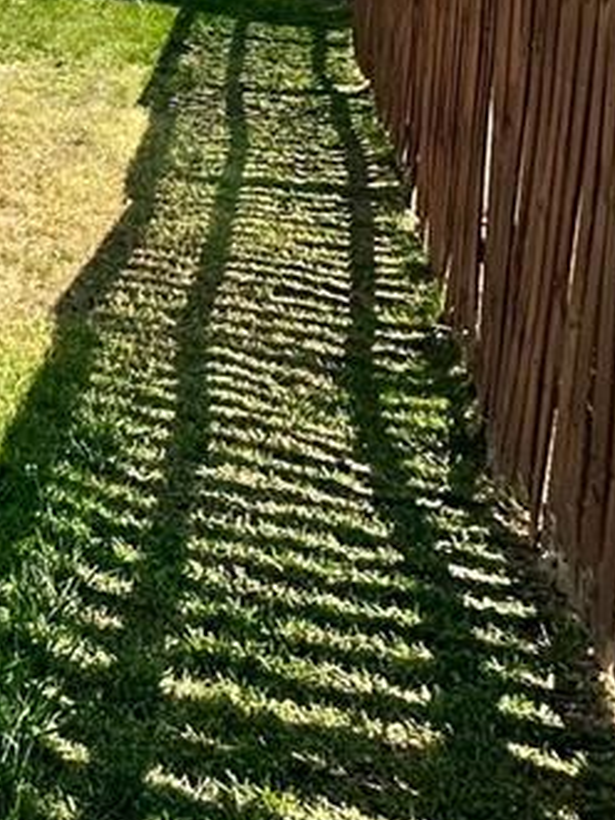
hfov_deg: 17.6
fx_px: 1541
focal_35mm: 65
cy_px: -92
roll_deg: -1.0
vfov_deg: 27.2
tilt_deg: -6.2
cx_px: -538
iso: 40
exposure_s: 1/1473
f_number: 2.2
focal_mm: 2.22
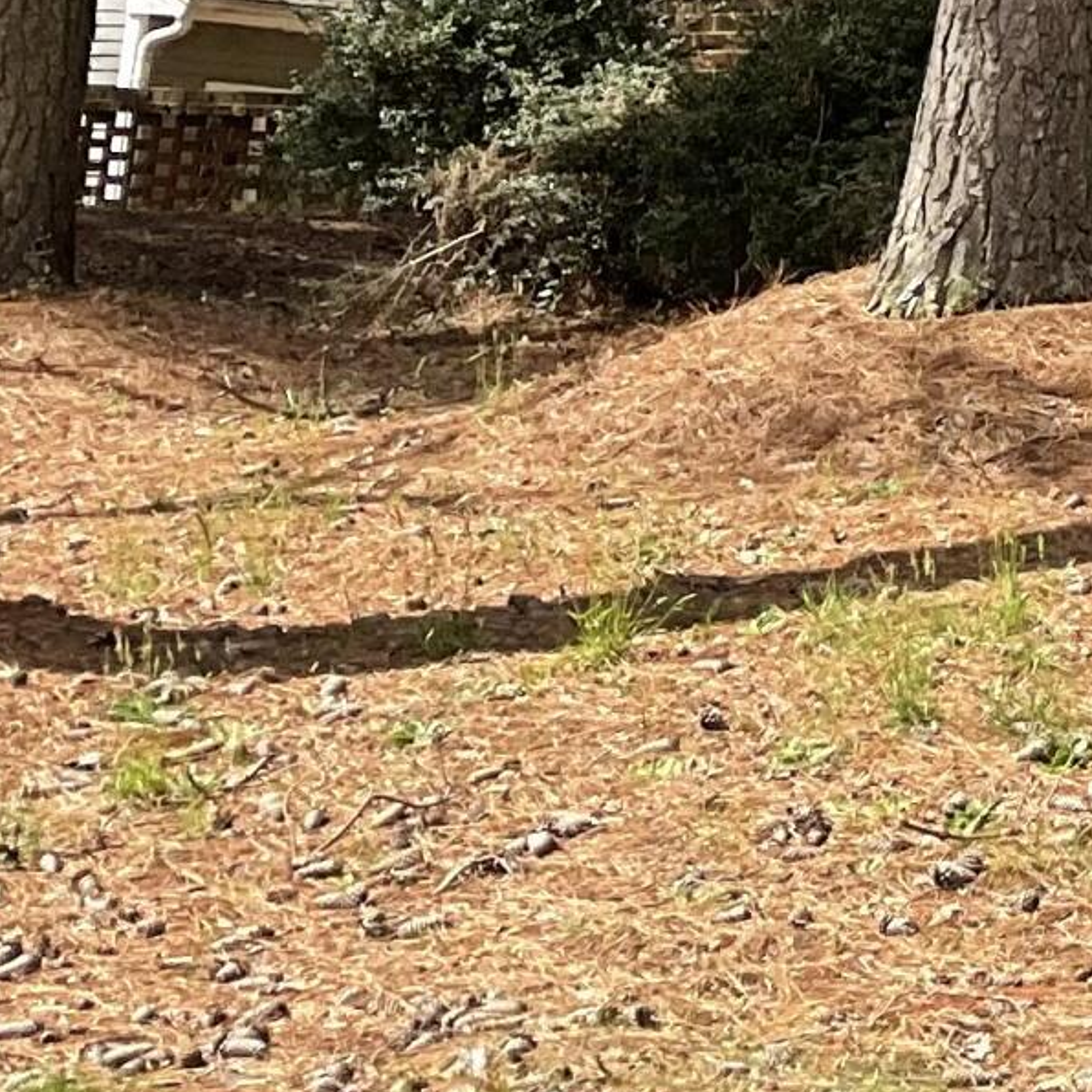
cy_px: -823
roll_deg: -2.8
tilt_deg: +13.3
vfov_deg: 12.4
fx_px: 4604
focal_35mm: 129
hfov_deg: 11.7
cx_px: 2408
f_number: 1.8
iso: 16
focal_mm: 3
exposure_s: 1/666
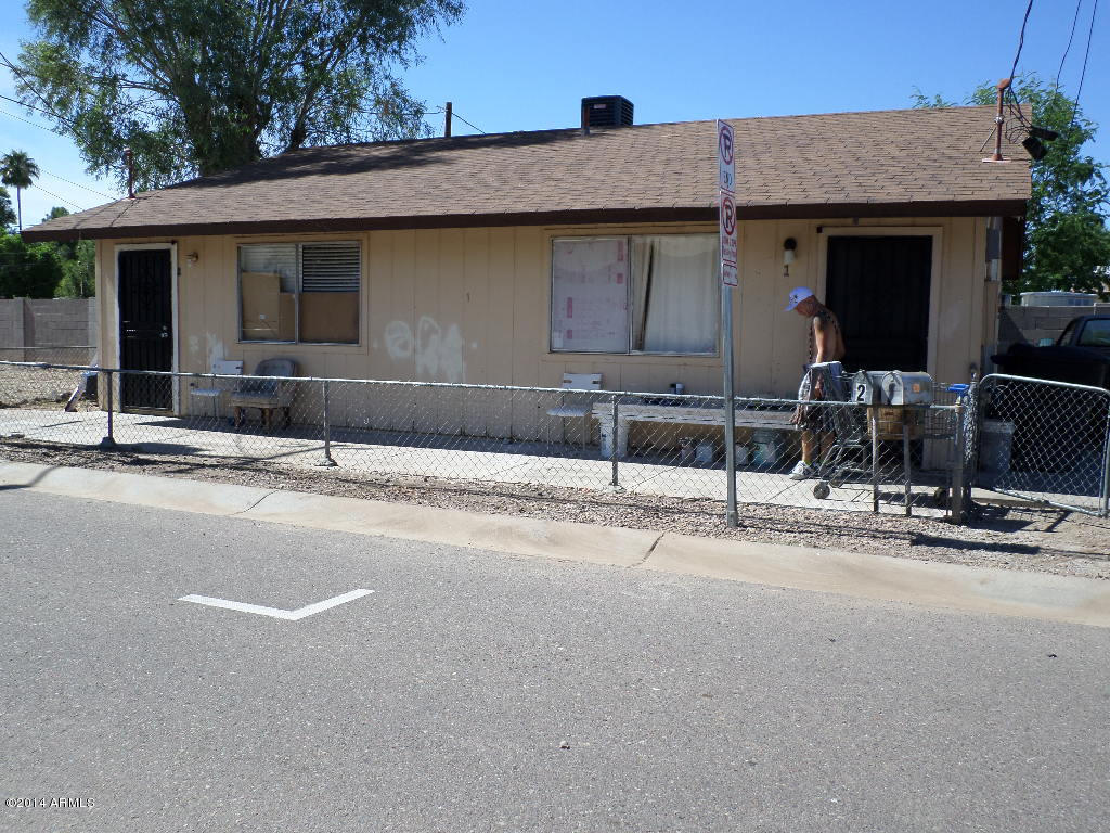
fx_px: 962
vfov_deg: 46.8
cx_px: 555
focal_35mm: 30
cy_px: 416
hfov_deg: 60.0
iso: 80
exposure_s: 1/1000
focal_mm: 5.5
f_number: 2.7
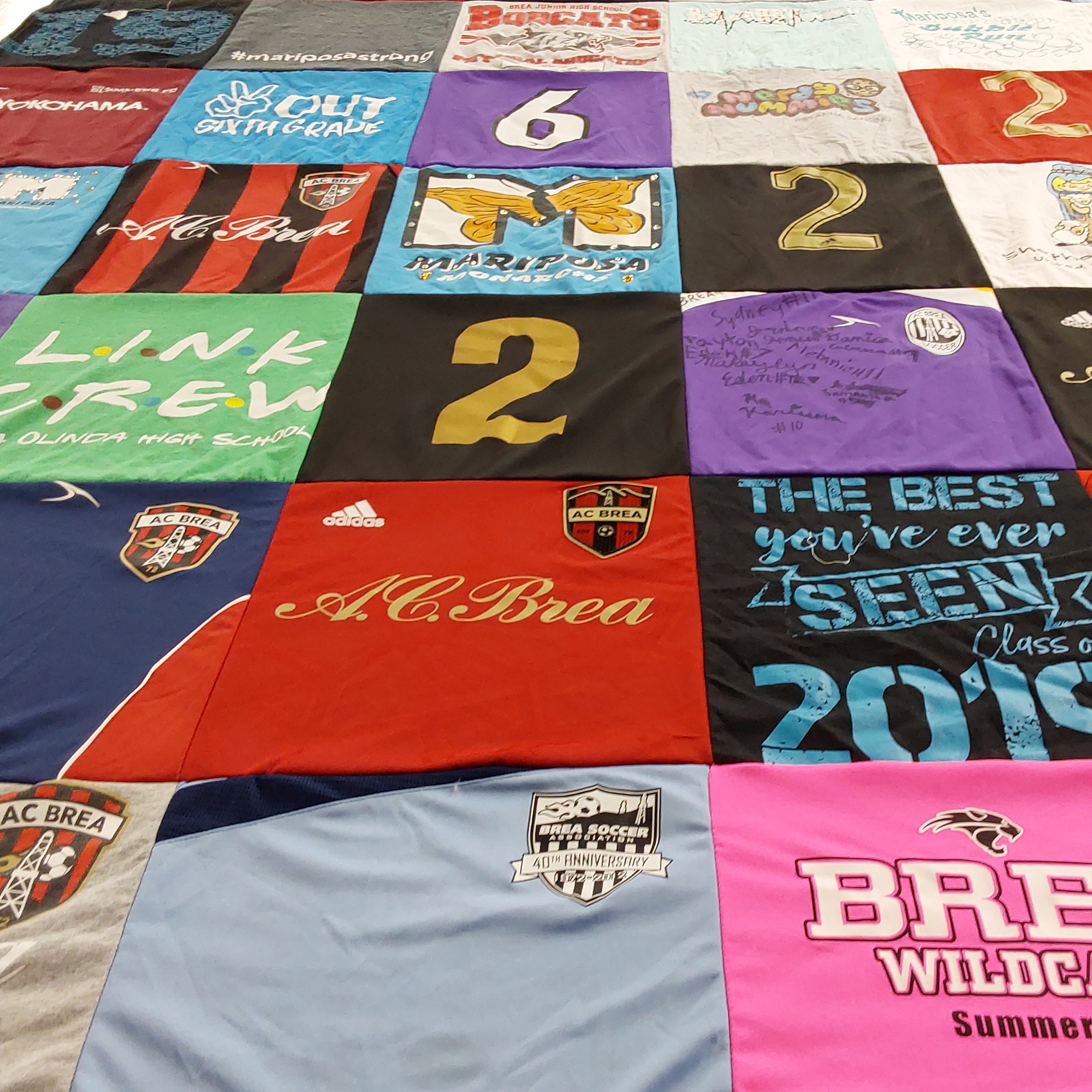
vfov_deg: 44.9
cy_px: 584
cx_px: 674
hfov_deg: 44.6
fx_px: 1321
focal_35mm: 37
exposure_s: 1/50
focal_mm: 2.91
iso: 125
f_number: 1.9
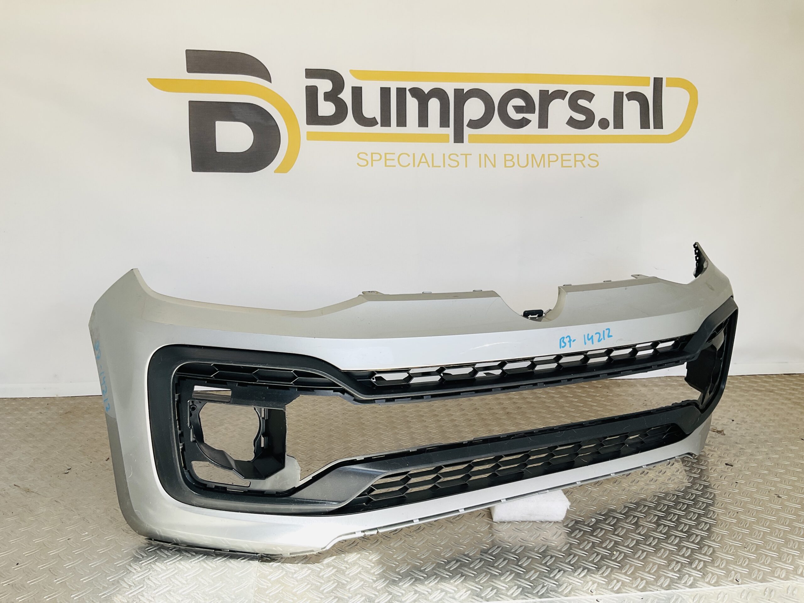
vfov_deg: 48.2
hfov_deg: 61.7
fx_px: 674
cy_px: 302
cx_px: 402
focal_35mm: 29
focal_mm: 3
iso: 16
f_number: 1.8
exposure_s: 1/415
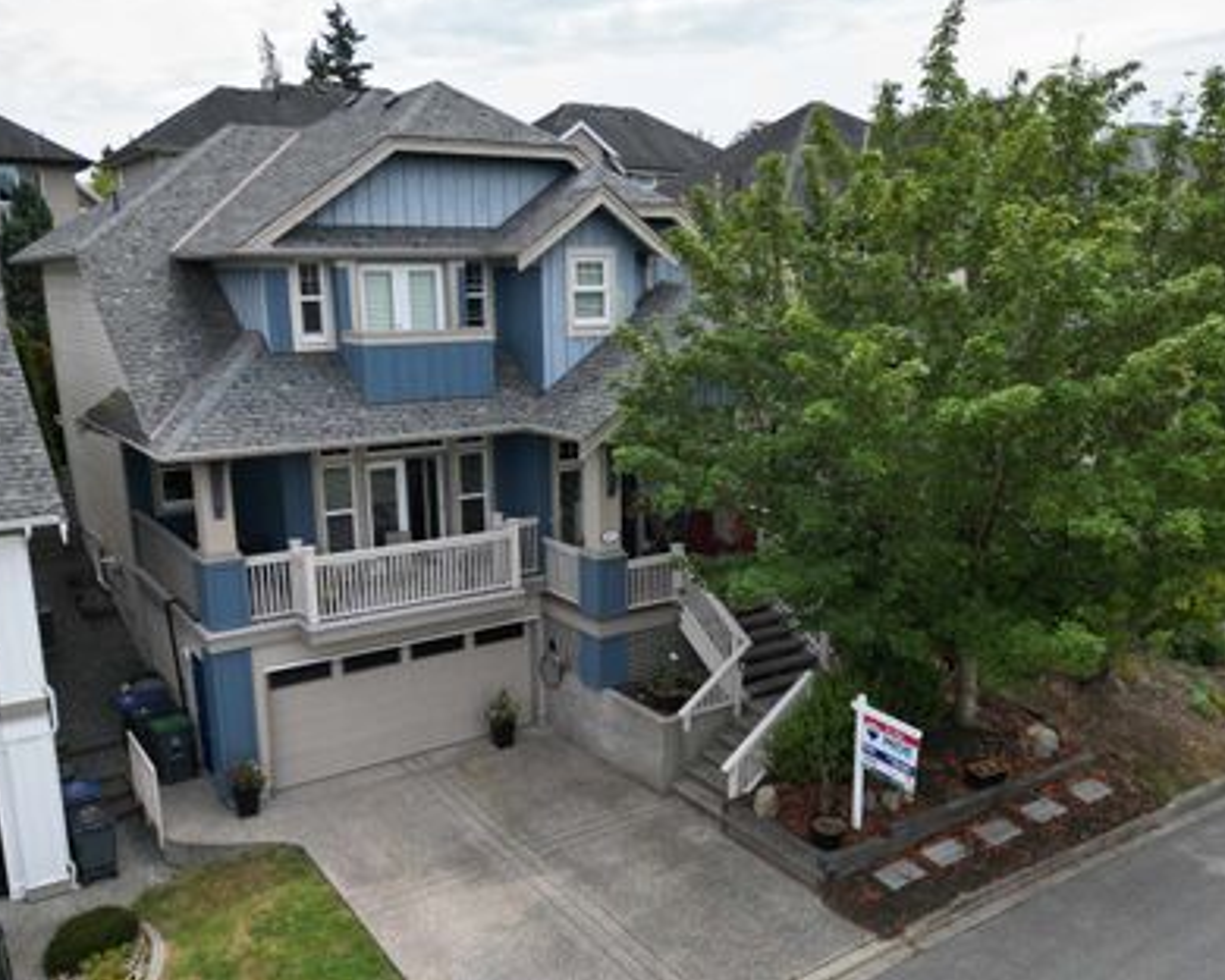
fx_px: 1088
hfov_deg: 58.7
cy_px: 567
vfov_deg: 48.3
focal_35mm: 30
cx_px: 584
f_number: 1.7
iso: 140
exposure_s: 1/2000
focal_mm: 6.72
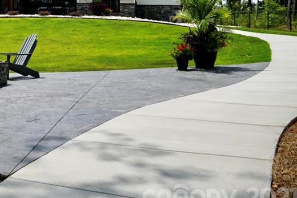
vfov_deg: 21.9
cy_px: 29
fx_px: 503
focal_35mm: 61
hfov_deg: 30.8
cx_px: 10
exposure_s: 1/200
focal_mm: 31
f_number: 10
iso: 100
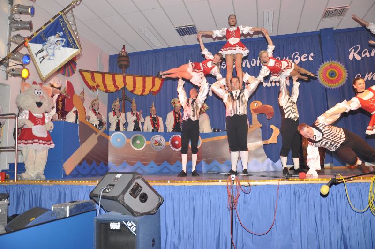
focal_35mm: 27
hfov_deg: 67.5
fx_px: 281
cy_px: 124
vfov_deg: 47.8
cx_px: 188
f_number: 5
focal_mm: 18
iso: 400
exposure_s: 1/60
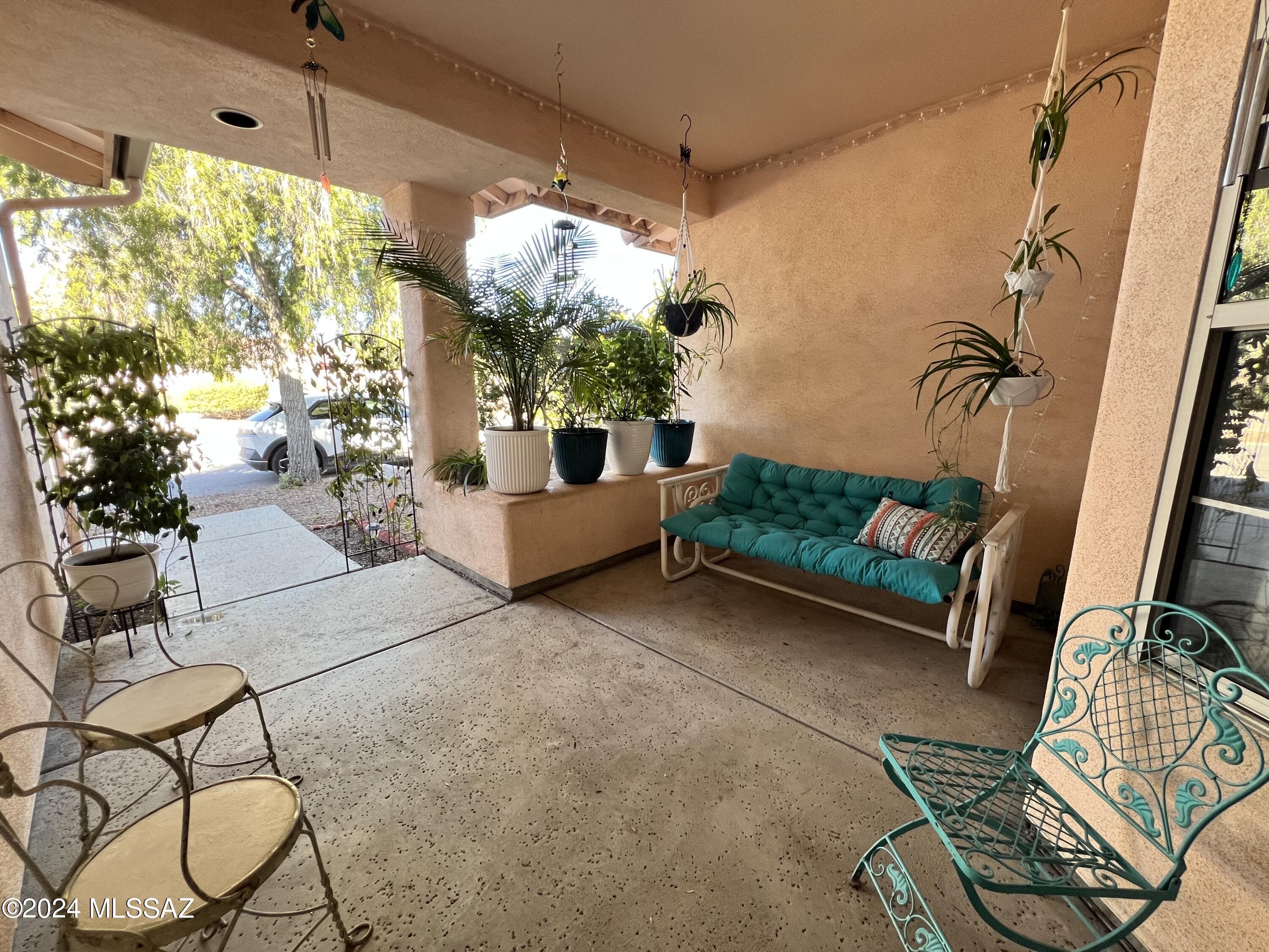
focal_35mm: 13
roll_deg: -0.1
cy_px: 476
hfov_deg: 106.2
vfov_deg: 89.9
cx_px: 634
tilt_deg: -11.7
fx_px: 477
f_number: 1.8
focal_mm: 1.57
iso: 125
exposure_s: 1/99
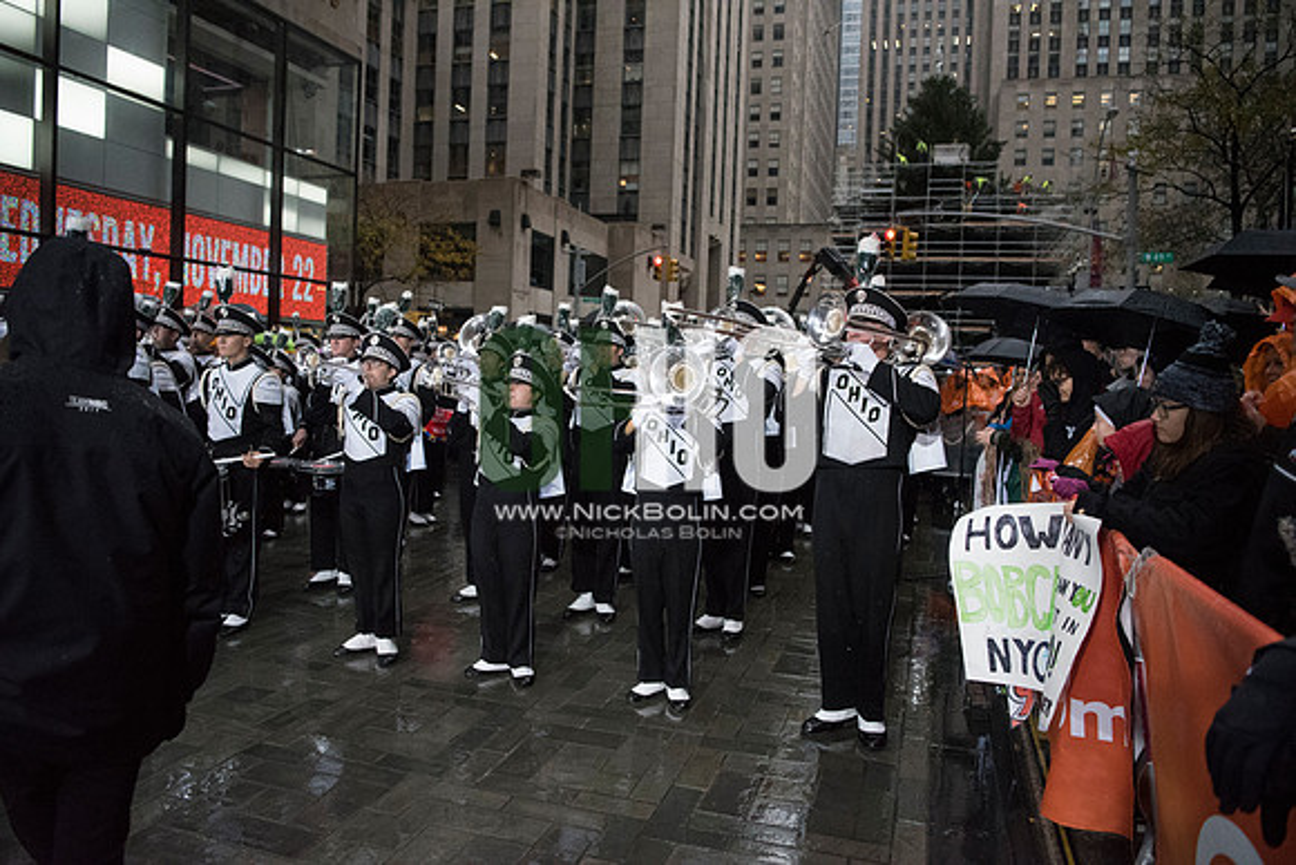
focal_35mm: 27
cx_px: 648
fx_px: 972
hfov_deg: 67.4
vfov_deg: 48.0
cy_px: 432
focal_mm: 27
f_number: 2.8
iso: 10000
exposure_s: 1/4000
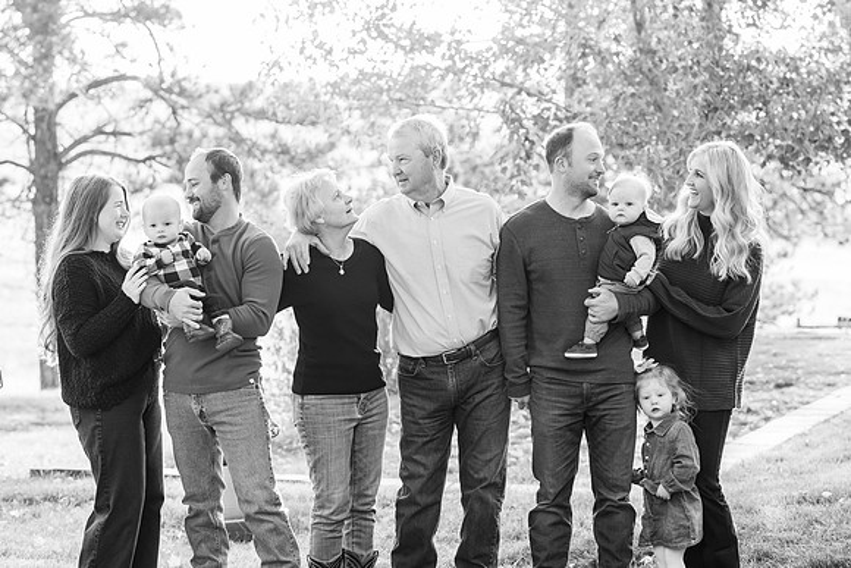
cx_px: 426
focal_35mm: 104
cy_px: 284
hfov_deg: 19.6
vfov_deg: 13.2
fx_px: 2459
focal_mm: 104
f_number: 5
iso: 2000
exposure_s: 1/250
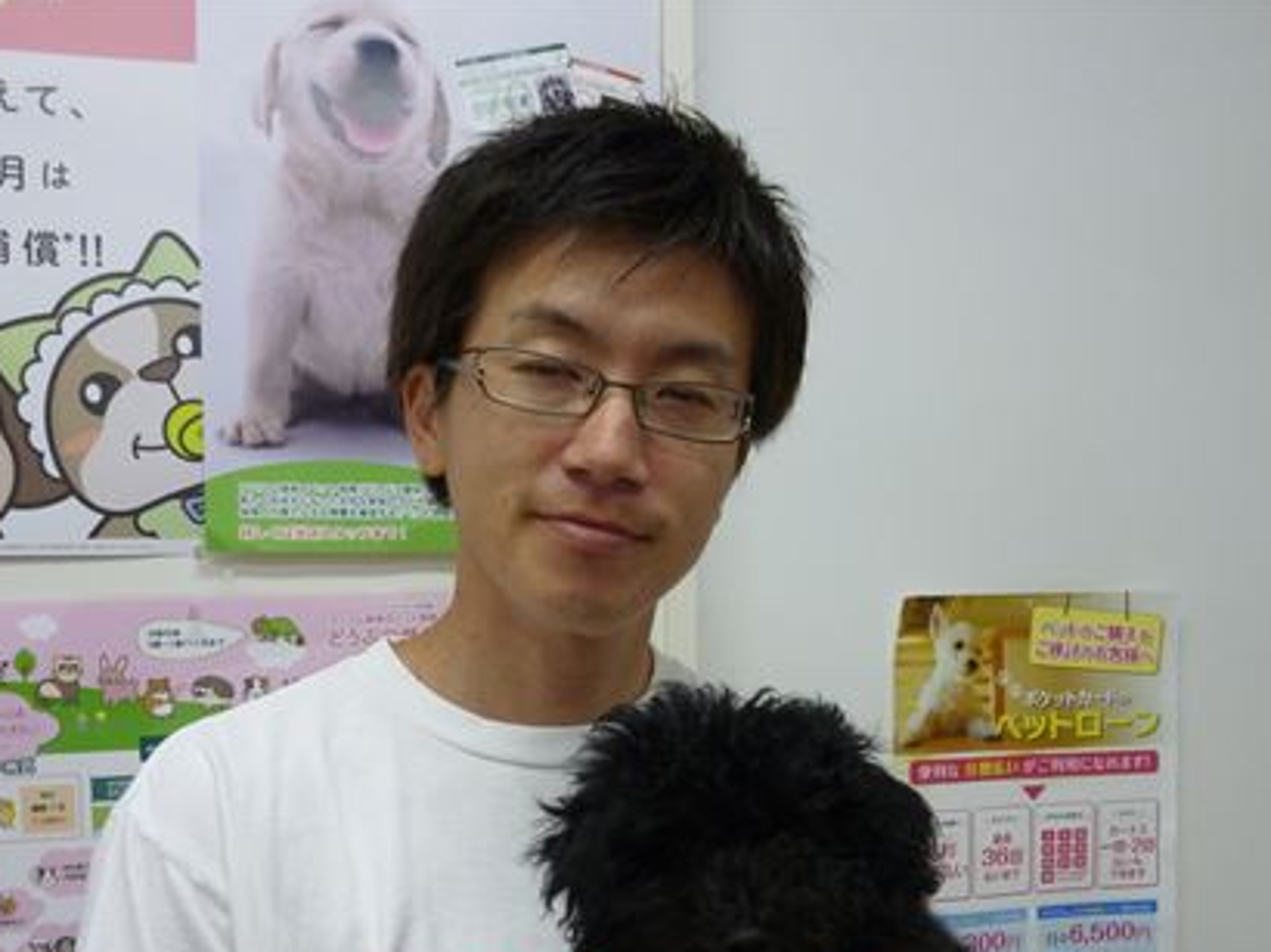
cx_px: 648
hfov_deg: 45.8
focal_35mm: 41
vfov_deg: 34.5
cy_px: 692
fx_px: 1505
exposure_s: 1/60
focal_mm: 5
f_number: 3.1
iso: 250
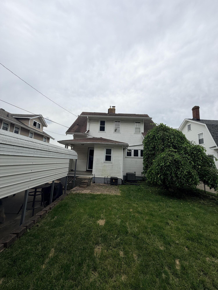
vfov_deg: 102.1
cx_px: 109
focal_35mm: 14
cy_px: 145
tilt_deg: +7.8
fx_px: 118
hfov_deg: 85.7
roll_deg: -1.9
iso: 25
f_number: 2.2
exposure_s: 1/770
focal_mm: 2.22
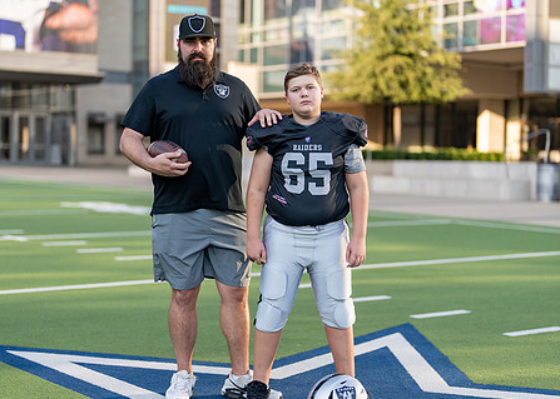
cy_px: 198
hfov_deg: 29.0
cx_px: 257
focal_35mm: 68
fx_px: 1081
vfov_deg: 20.9
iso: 100
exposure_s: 1/2500
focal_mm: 50
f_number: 1.2
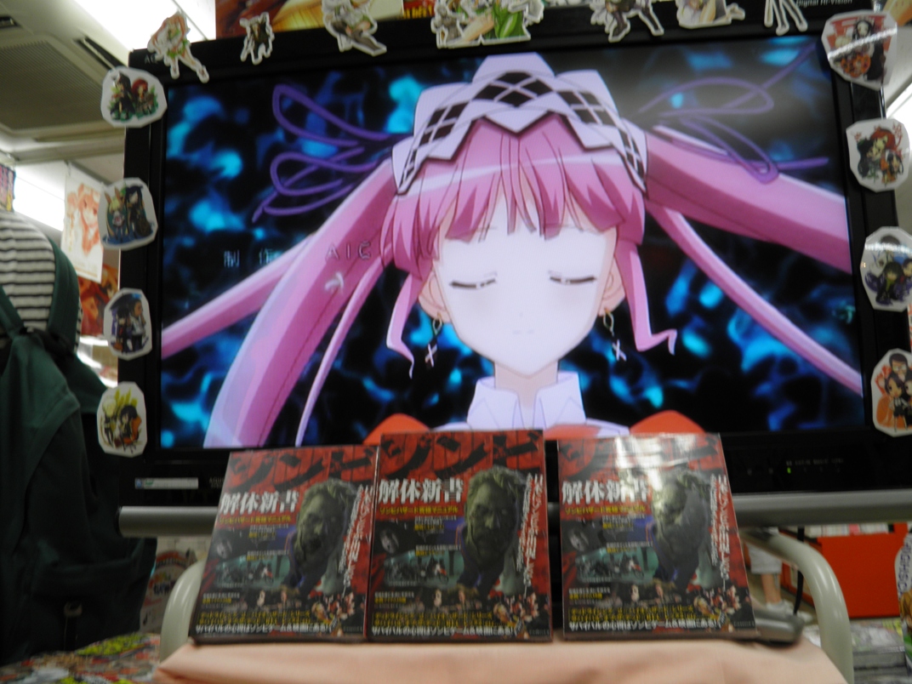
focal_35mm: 28
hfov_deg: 63.4
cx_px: 456
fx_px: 738
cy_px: 342
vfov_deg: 49.7
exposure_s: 1/40
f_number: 2.8
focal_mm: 4.9
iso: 50
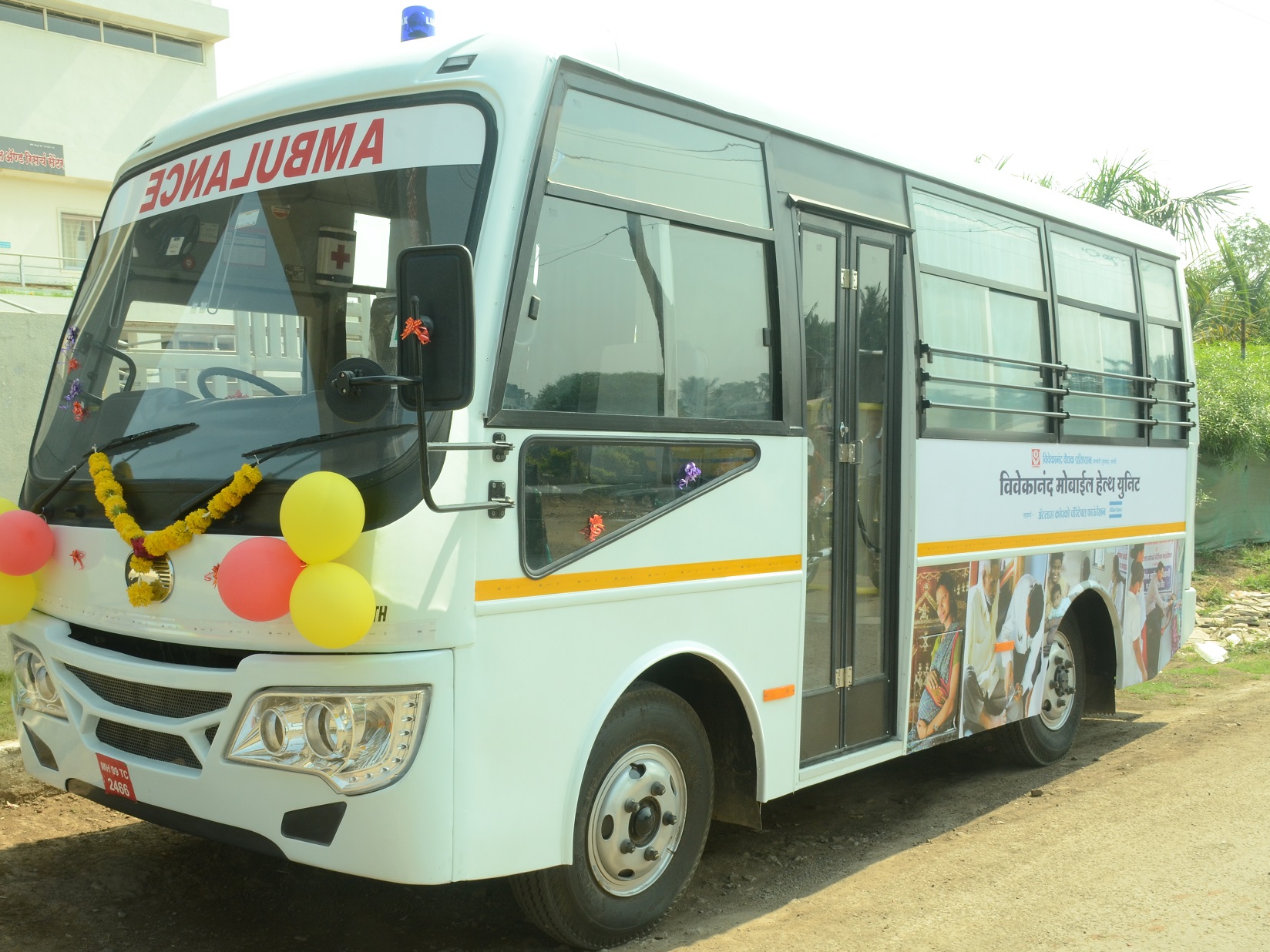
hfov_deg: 48.3
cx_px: 591
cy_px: 488
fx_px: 1415
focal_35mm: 39
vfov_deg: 37.2
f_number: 14
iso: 400
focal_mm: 23
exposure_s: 1/100
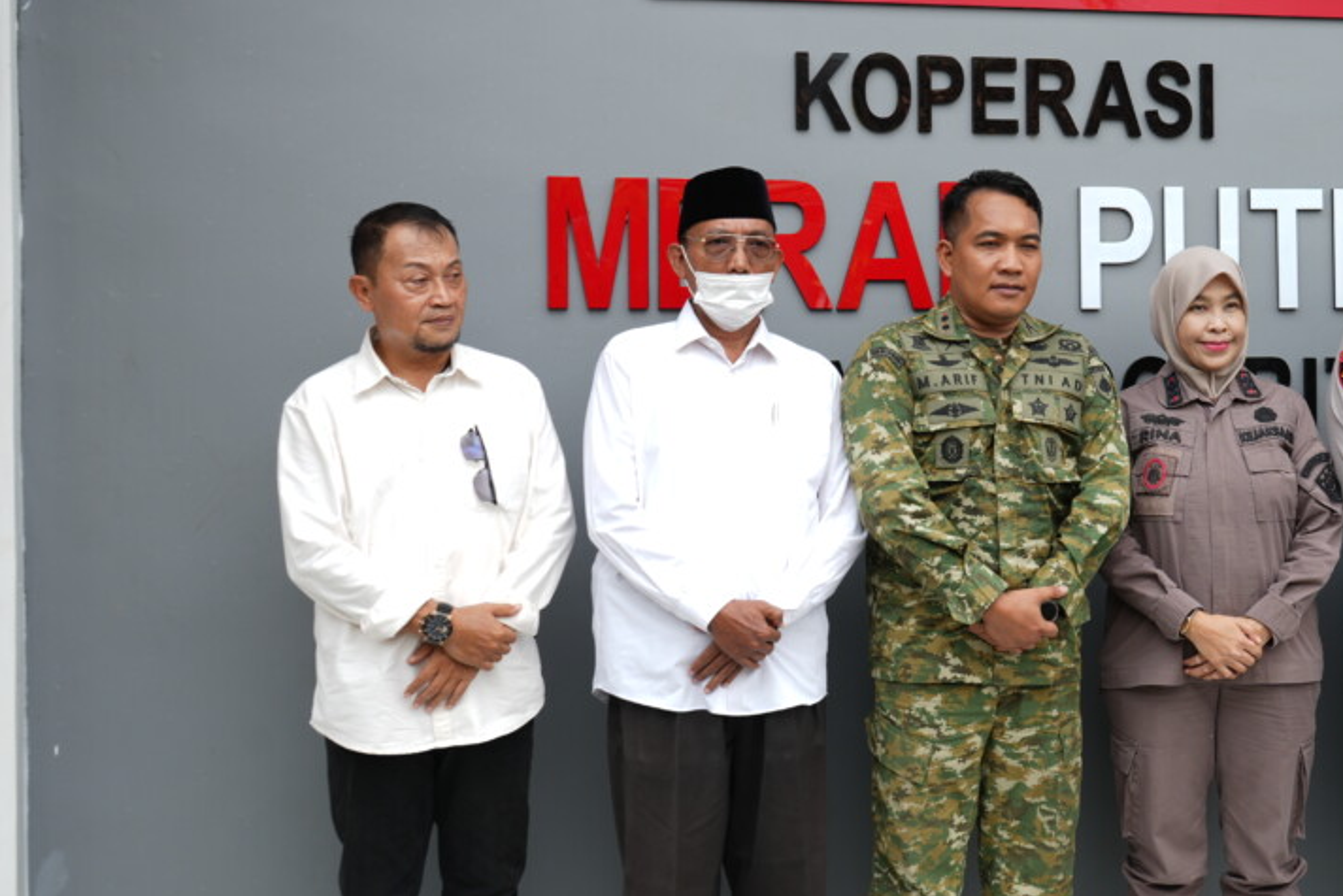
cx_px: 1022
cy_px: 392
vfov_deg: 23.0
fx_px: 2201
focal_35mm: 59
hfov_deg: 33.2
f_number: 5.6
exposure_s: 1/125
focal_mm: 35
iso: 80
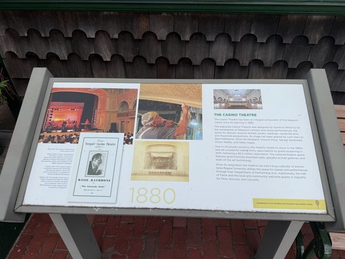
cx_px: 172
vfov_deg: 56.8
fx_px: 239
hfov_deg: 71.6
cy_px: 130
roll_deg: -0.3
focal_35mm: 24
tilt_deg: -37.4
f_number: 1.78
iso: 80
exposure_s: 1/2169
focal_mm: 6.76
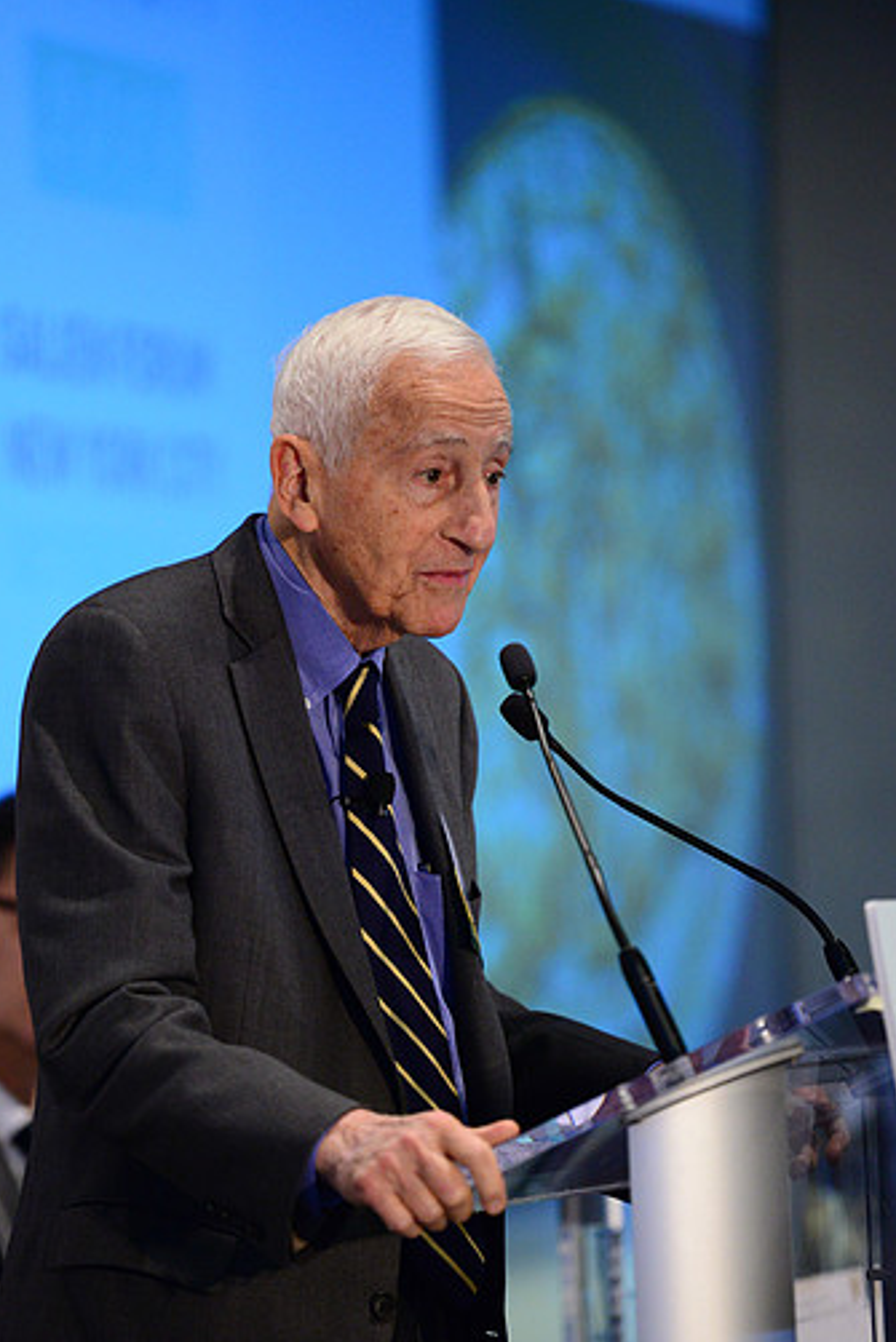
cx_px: 411
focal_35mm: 231
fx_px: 8617
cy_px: 773
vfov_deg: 8.9
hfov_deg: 6.0
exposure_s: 1/250
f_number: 2.8
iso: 4000
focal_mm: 200
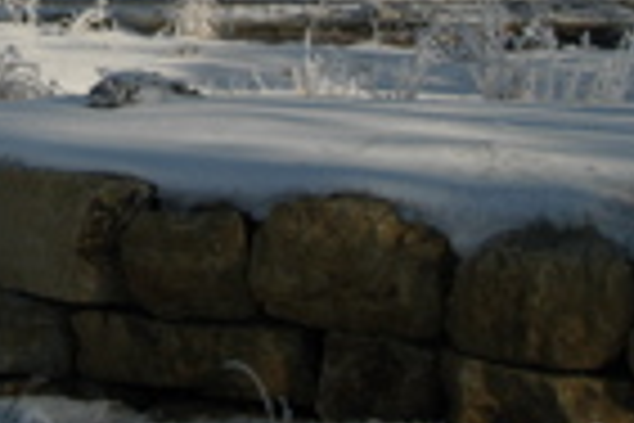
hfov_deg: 17.4
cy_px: -205
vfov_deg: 11.4
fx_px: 2025
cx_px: 20
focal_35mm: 115
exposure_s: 1/350
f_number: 9.5
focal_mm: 24
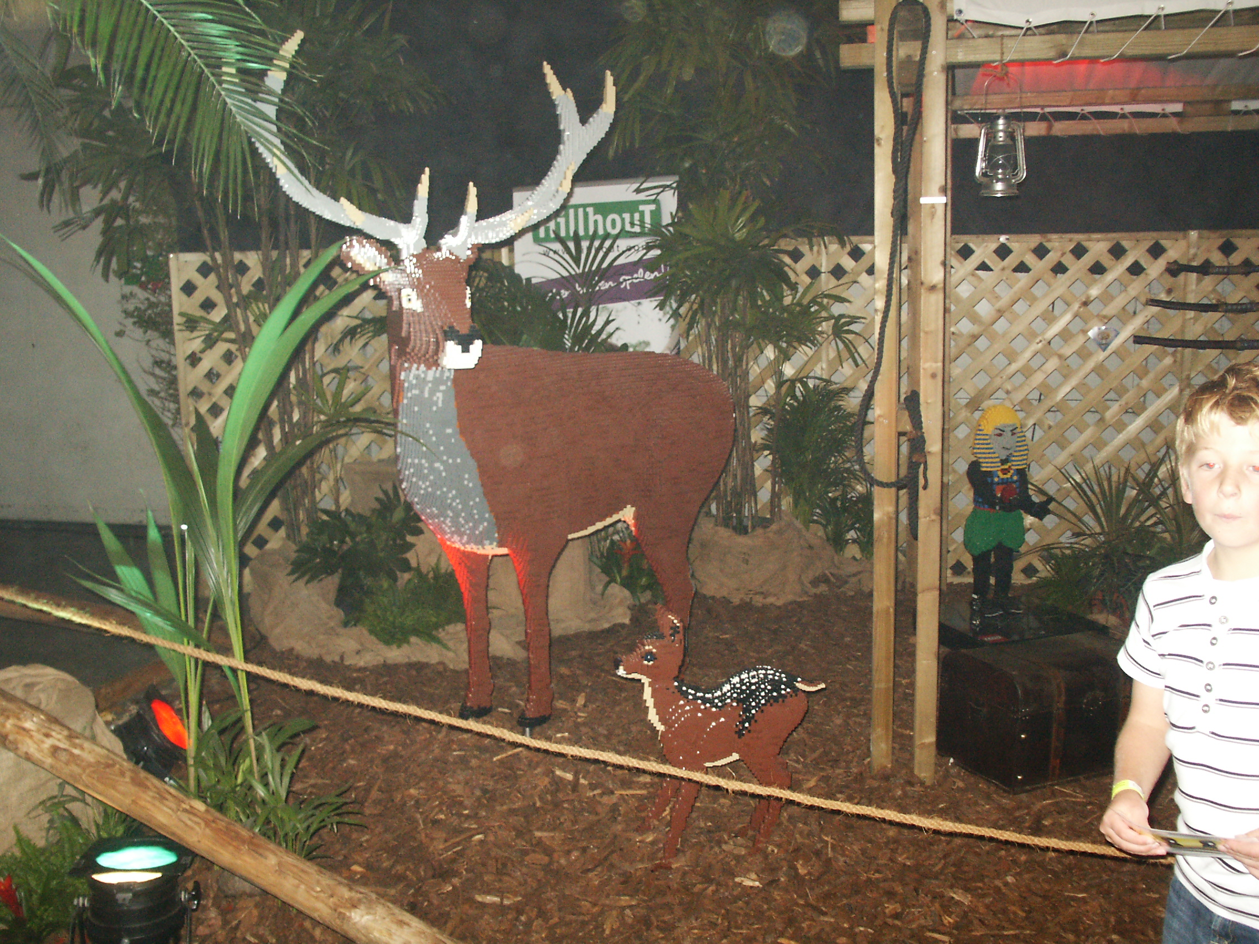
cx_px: 630
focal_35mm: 35
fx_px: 1273
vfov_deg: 40.7
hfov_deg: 52.6
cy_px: 472
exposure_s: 1/45
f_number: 3
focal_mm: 7.18
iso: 200
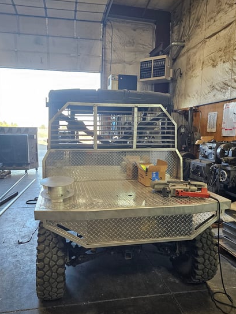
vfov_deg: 65.1
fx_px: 245
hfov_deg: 51.4
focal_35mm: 27
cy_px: 172
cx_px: 108
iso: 160
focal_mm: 6.3
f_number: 1.7
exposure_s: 1/120
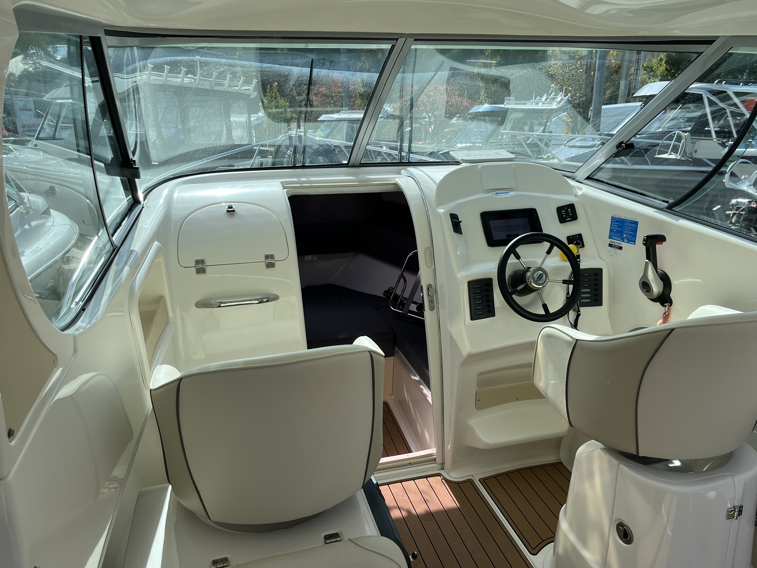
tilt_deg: -14.7
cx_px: 378
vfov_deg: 53.1
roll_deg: +1.8
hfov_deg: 67.3
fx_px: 569
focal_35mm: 26
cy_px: 284
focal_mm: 5.1
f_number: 1.6
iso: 50
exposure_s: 1/2222
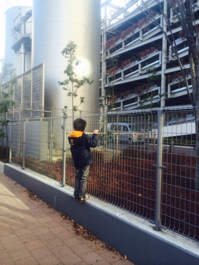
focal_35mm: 30
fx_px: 230
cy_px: 132
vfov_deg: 60.0
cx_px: 100
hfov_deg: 46.8
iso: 32
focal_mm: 4.12
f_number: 2.2
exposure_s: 1/351
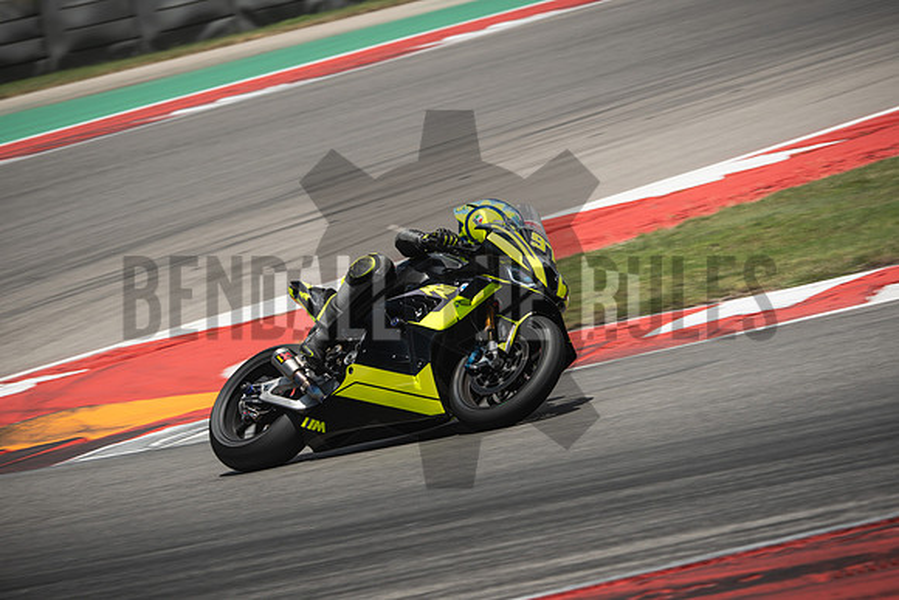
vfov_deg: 4.6
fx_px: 7493
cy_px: 300
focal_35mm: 300
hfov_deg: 6.9
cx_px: 450
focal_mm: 200
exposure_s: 1/320
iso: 125
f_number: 7.1
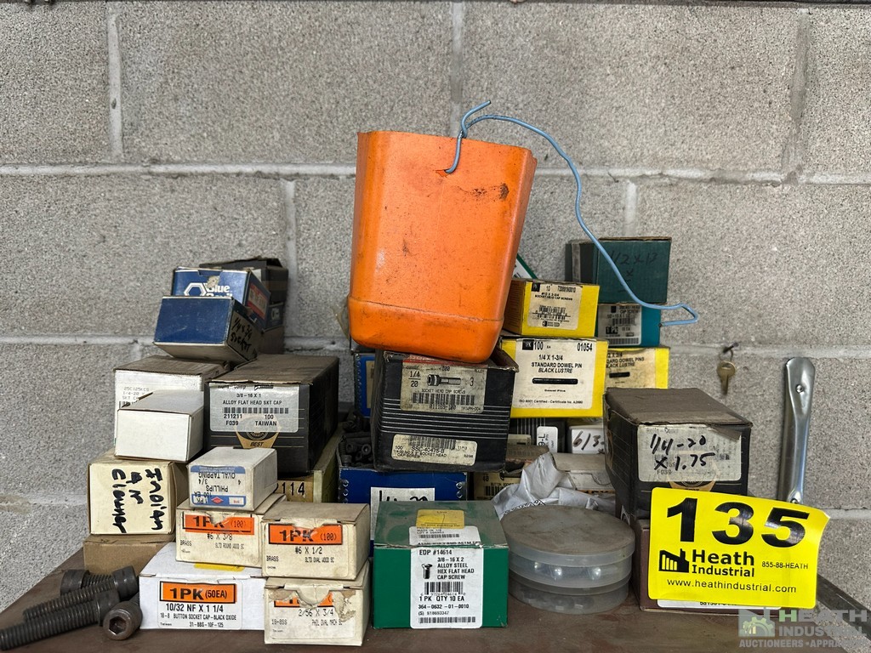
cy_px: 326
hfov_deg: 71.6
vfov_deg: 56.8
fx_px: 604
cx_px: 436
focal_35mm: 24
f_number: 1.78
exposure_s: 1/82
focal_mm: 6.86
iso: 250
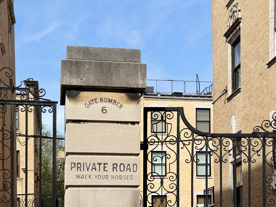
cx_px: 138
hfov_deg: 25.3
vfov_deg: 19.1
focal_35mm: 77
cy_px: 104
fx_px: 614
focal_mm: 9
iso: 32
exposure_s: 1/797
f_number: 2.8
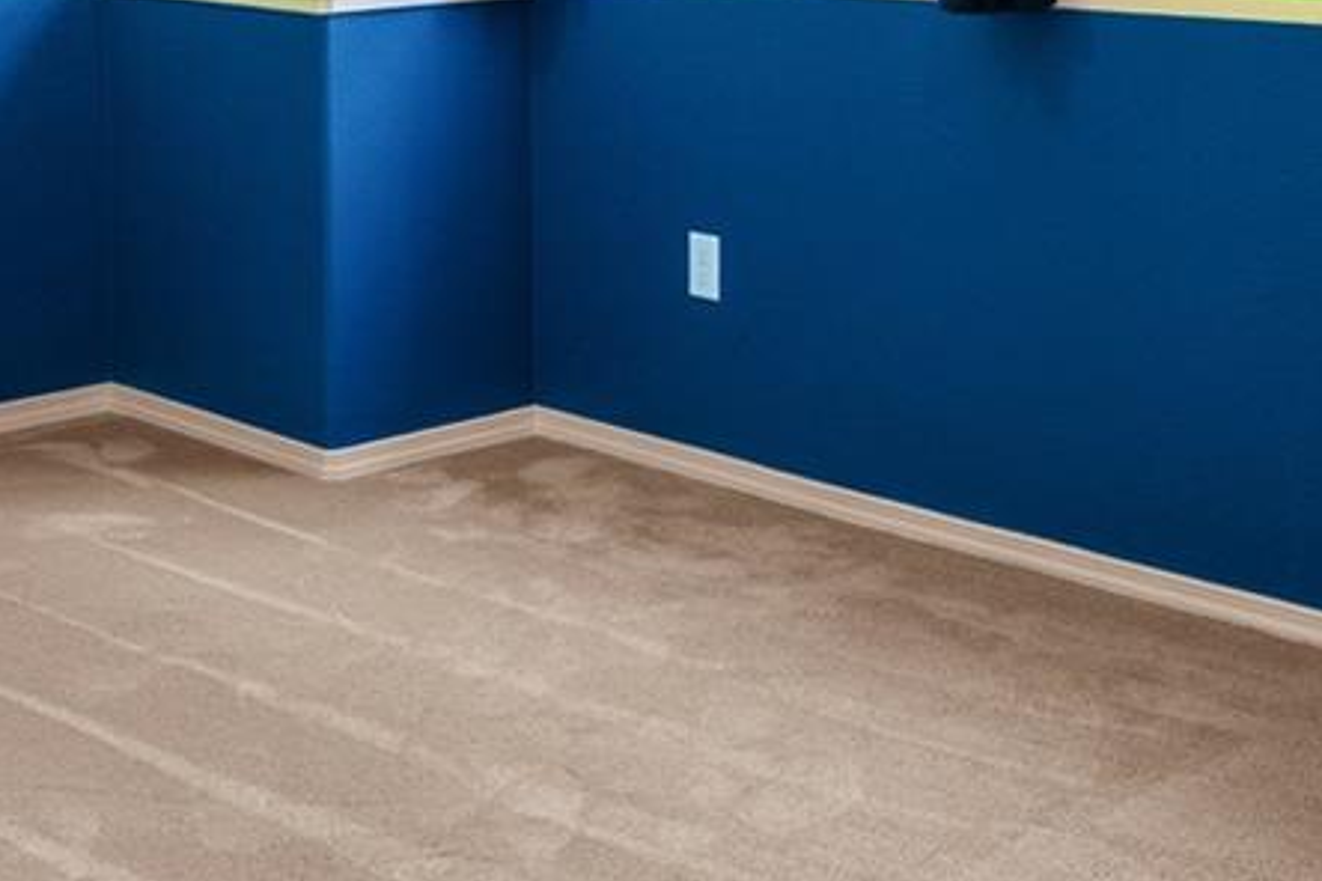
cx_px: 310
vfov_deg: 19.8
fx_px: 2350
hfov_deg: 30.8
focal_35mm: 64
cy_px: -199
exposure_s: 1/1.67
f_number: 8
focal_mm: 11.7
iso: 320
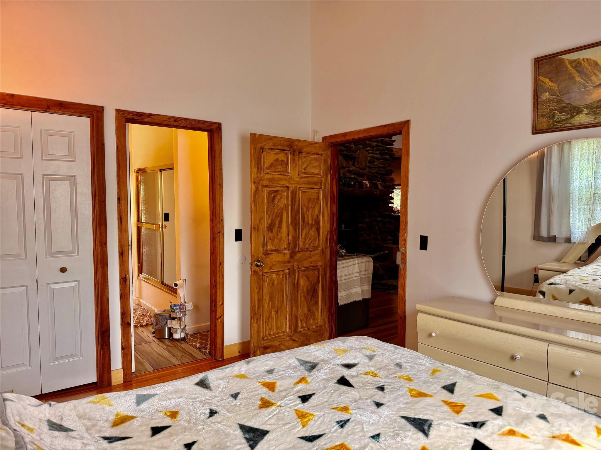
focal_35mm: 24
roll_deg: +0.2
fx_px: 417
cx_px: 300
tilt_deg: -3.7
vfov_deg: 56.8
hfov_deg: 71.6
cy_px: 225
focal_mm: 6.76
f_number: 1.78
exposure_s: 1/120
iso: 125
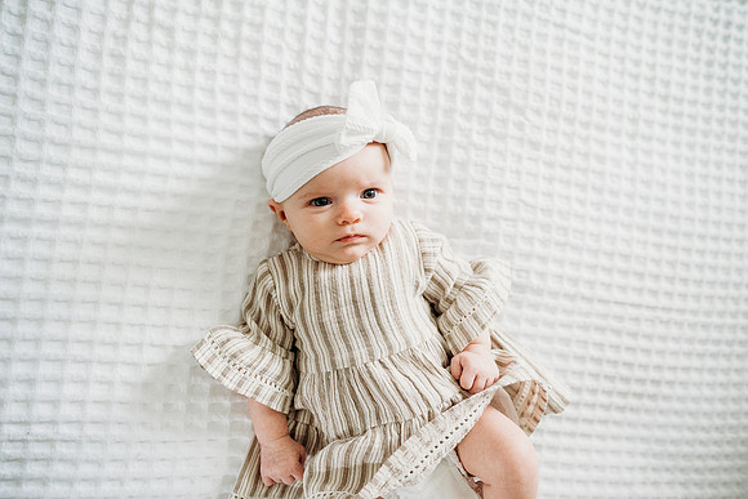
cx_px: 374
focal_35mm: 24
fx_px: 499
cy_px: 250
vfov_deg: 53.2
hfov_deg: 73.7
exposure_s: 1/200
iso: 500
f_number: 2.5
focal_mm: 24
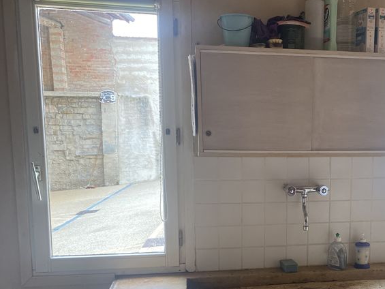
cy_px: 228
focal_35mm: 46
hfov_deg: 39.9
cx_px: 296
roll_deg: -0.9
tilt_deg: -10.6
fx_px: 512
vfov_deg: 30.8
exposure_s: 1/122
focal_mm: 4.25
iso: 100
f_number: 1.8
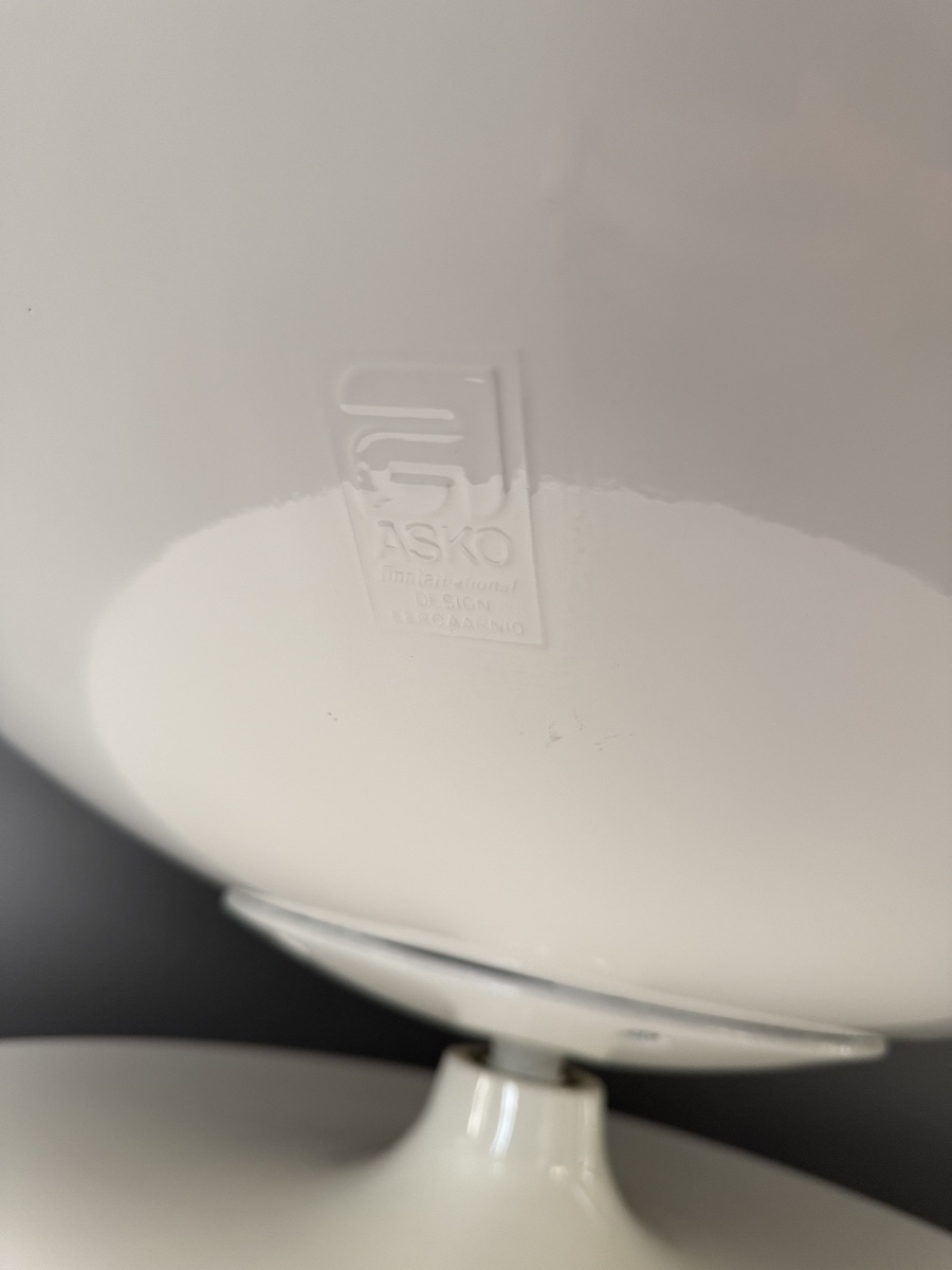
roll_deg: -12.1
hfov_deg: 56.8
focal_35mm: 24
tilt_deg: +13.0
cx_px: 476
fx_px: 880
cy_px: 635
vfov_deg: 71.6
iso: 160
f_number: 1.78
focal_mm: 6.76
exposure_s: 1/50
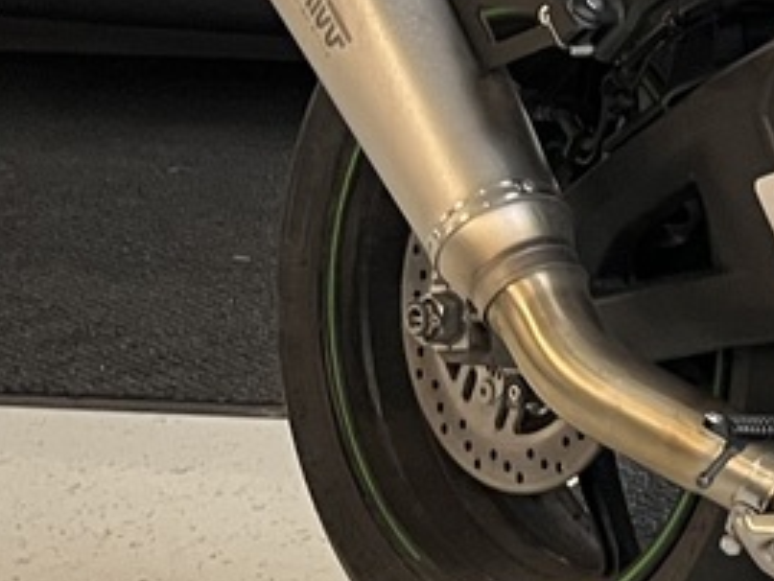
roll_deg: +2.2
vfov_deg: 10.6
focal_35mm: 139
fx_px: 3109
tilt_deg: -17.2
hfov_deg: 12.2
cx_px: 1640
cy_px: 98
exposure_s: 1/50
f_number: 1.6
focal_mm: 5.1
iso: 64
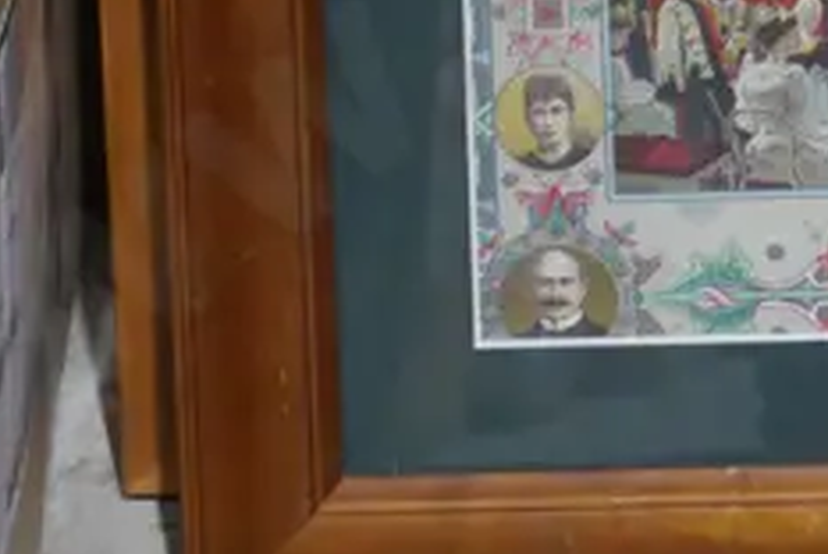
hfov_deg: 7.2
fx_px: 6517
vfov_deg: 4.8
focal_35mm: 283
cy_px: -588
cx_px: 1258
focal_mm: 31
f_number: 5.4
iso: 1600
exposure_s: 1/80
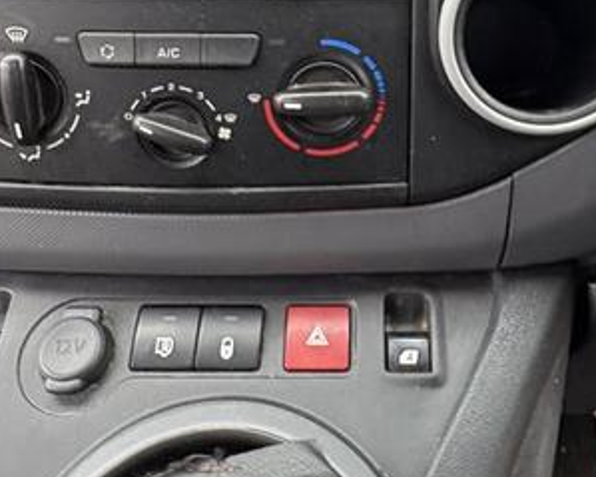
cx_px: 361
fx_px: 723
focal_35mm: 41
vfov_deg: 34.6
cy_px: 56
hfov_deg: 44.5
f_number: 2.2
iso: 160
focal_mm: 2.22
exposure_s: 1/99
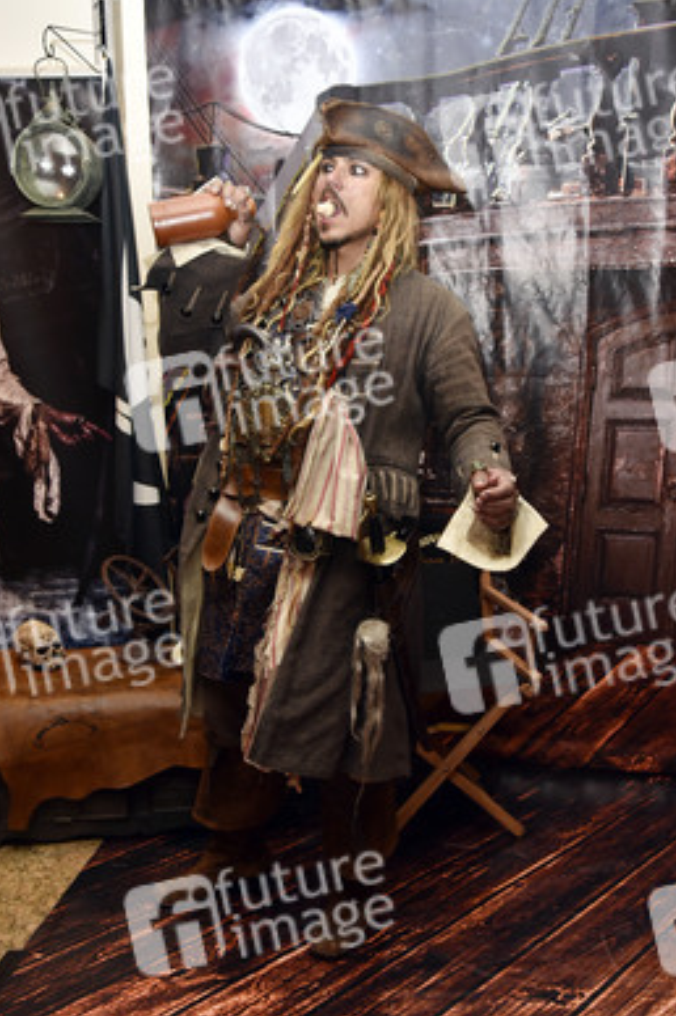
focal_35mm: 33
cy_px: 521
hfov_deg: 39.9
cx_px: 335
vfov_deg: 57.3
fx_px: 931
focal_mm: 32
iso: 1000
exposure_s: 1/100
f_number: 5
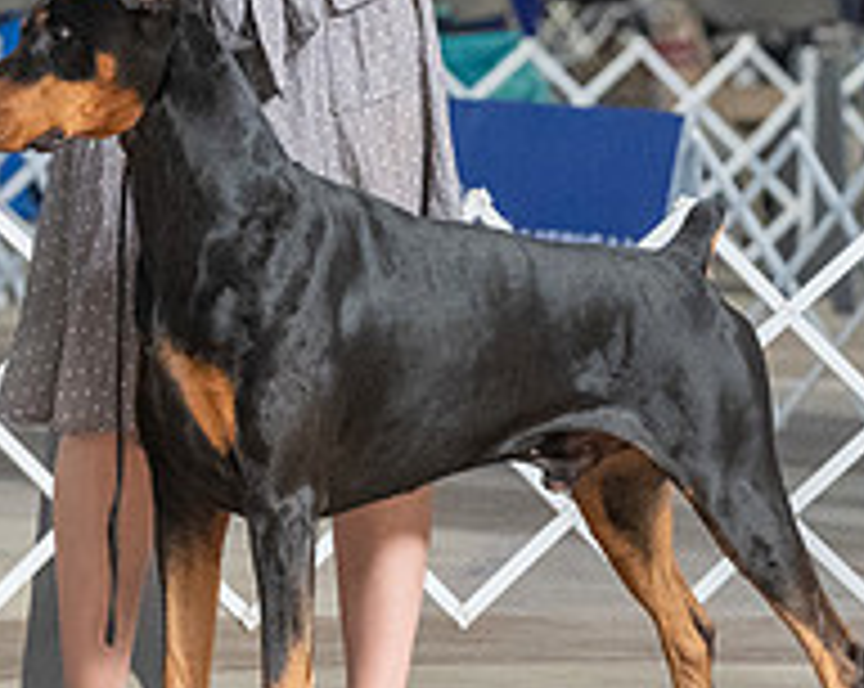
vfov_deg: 3.2
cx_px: 286
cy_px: 49
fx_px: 12409
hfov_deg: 4.0
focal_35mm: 486
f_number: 5
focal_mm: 147
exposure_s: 1/400
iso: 6400
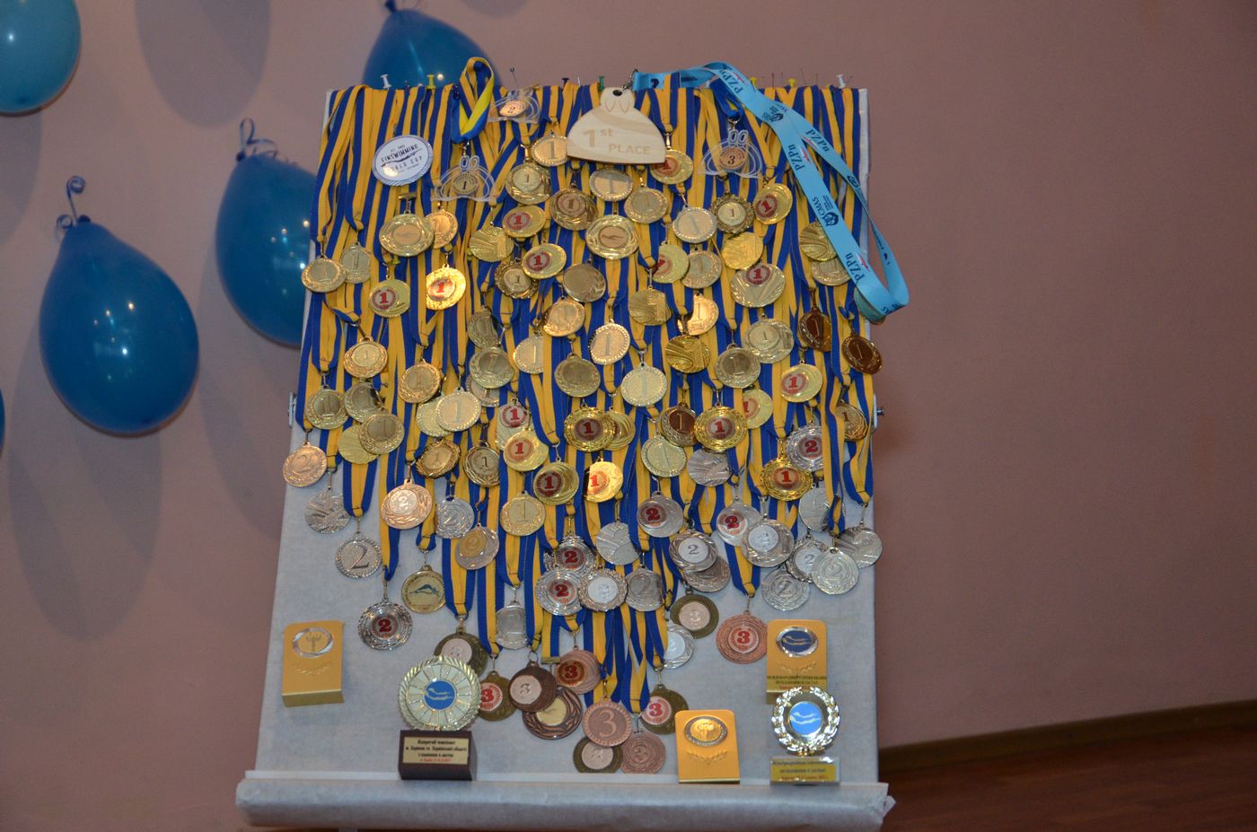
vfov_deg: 18.1
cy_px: 416
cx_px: 628
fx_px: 2613
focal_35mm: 75
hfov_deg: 27.0
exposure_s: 1/250
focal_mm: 50
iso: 1000
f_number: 5
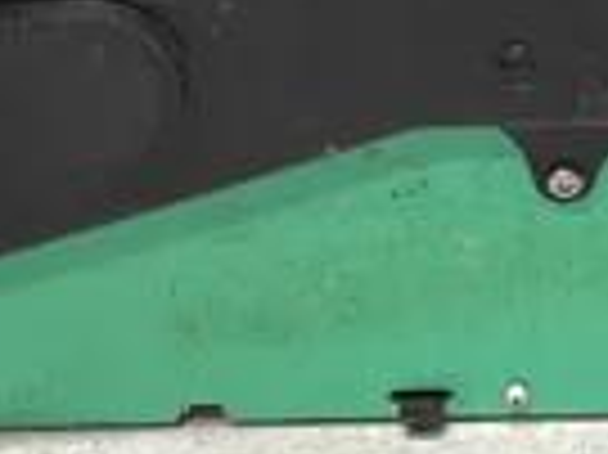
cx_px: 500
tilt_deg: -14.6
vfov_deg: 11.4
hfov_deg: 15.9
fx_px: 2158
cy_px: -279
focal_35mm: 123
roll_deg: +1.2
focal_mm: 4.2
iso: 80
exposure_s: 1/50
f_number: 1.6
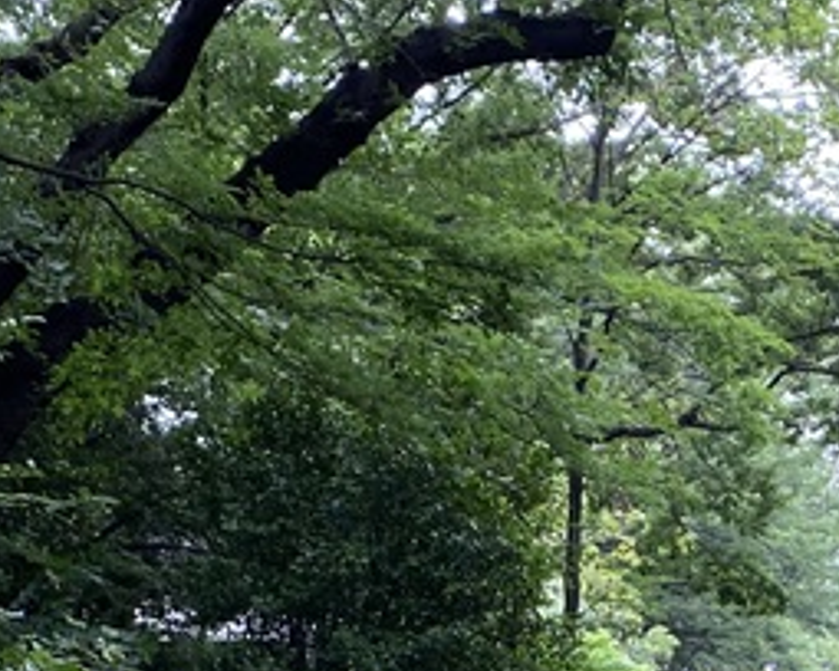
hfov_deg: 18.4
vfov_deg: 14.5
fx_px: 2533
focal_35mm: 102
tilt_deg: -2.2
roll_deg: +0.0
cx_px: 816
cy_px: 872
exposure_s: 1/109
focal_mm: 4.25
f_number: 1.8
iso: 125
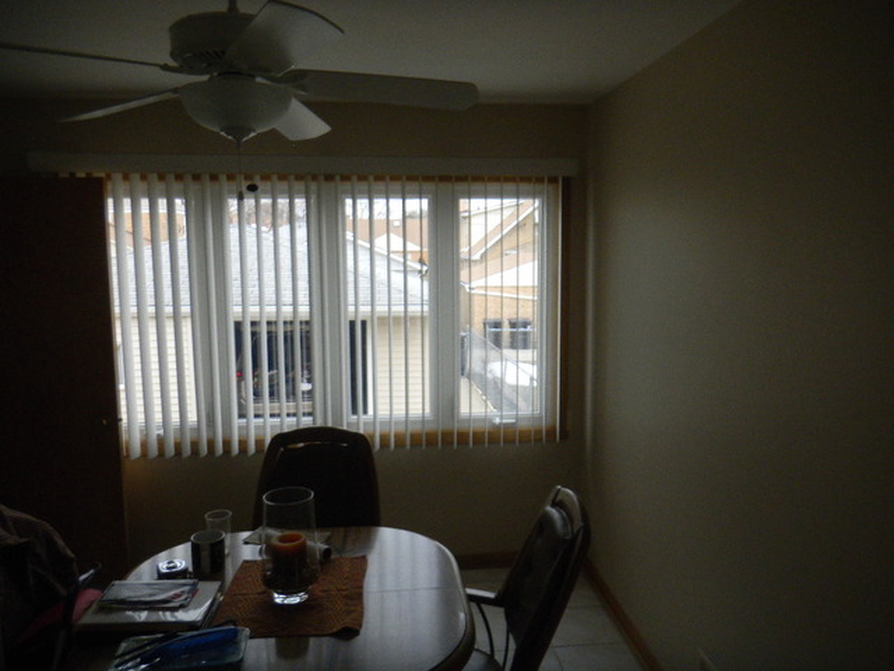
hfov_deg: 63.4
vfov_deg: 49.7
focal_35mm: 28
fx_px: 723
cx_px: 447
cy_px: 336
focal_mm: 5
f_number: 3.9
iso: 287
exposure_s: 1/238
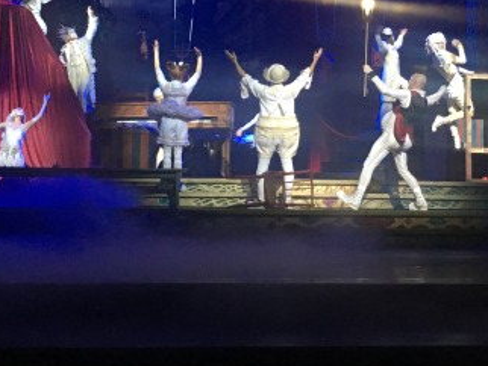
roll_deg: +0.0
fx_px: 1016
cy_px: 113
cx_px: 296
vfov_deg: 20.4
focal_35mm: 72
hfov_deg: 27.0
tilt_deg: +5.0
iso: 125
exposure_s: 1/30
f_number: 2.2
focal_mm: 4.15
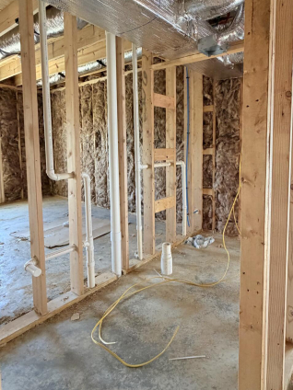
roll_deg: -0.6
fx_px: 248
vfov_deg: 75.9
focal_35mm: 22
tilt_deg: -3.2
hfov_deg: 60.1
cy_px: 165
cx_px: 186
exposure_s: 1/108
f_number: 2.2
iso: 320
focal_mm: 2.22
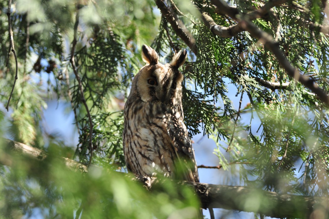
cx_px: 164
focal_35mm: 630
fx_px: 5749
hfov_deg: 3.3
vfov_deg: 2.2
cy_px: 110
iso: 200
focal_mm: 420
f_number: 5.6
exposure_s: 1/250
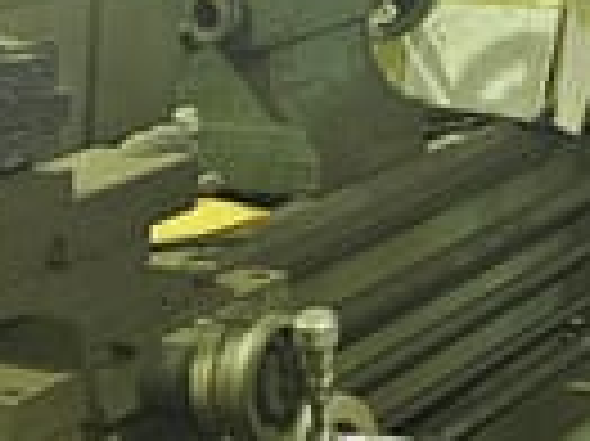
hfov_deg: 21.6
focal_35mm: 88
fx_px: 1499
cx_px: 27
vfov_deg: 15.2
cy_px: 709
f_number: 1.7
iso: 500
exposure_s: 1/25
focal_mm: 6.3
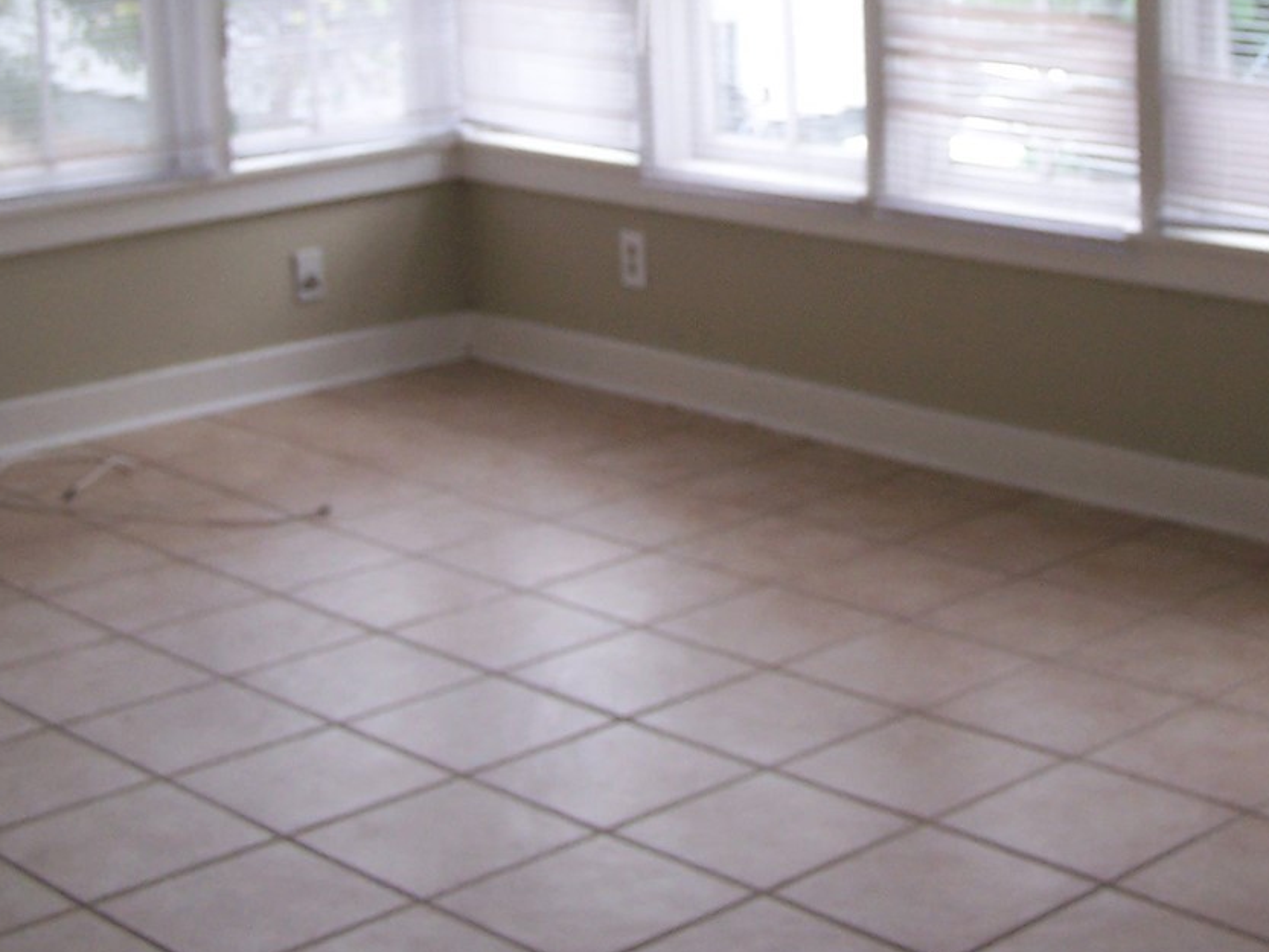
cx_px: 853
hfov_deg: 26.5
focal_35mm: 73
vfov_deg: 19.8
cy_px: 120
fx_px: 2677
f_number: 2.8
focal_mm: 6.3
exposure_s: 1/60
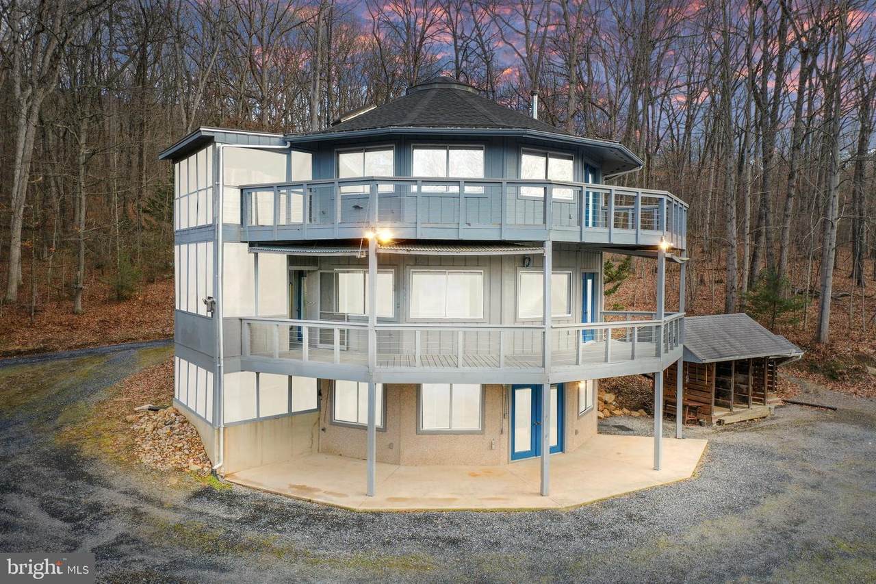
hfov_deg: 65.5
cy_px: 292
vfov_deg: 46.4
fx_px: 681
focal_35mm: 28
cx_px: 438
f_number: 2.8
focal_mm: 10.26
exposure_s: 1/200
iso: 100
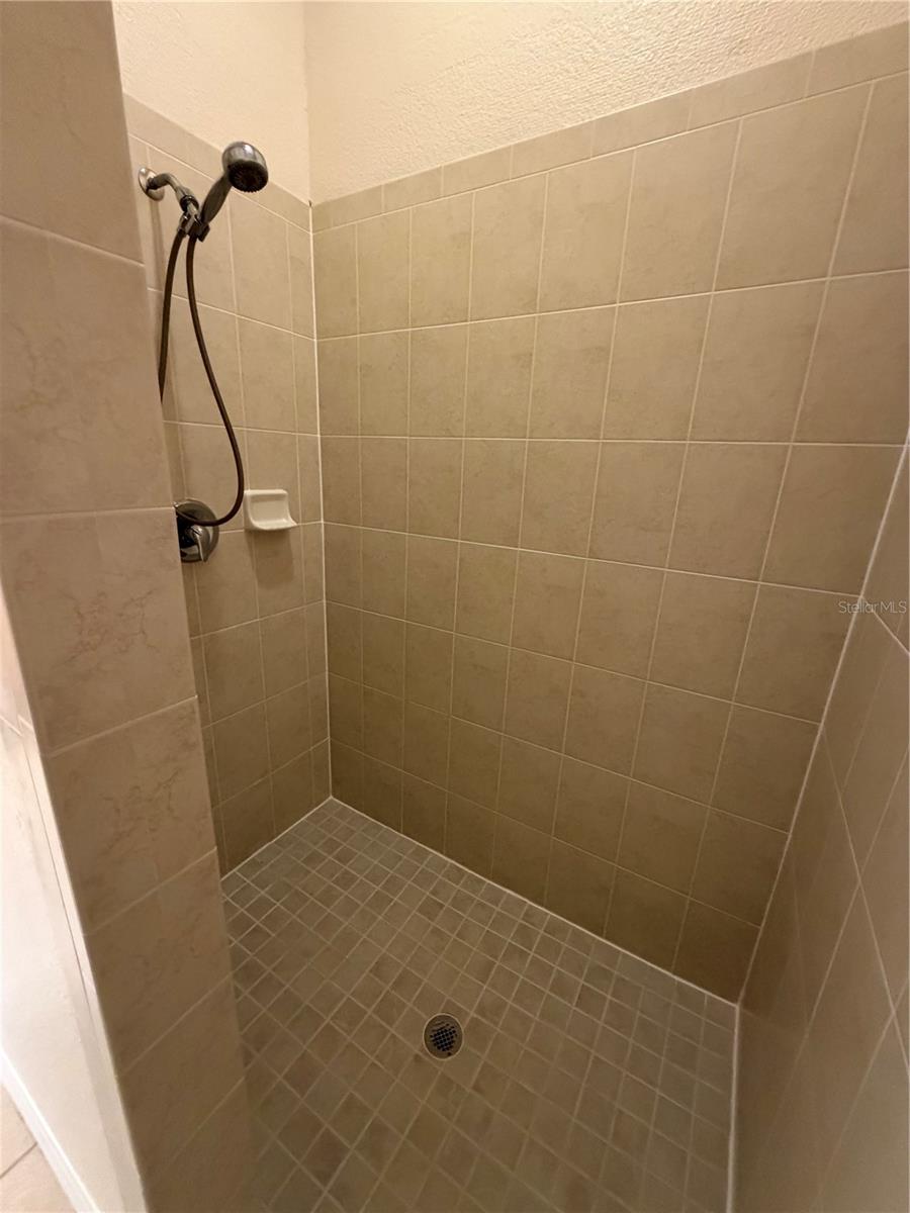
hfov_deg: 85.7
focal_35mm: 14
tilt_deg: -15.4
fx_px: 491
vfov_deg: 102.1
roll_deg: -2.4
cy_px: 606
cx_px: 455
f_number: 2.2
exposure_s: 1/60
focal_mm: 2.22
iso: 640
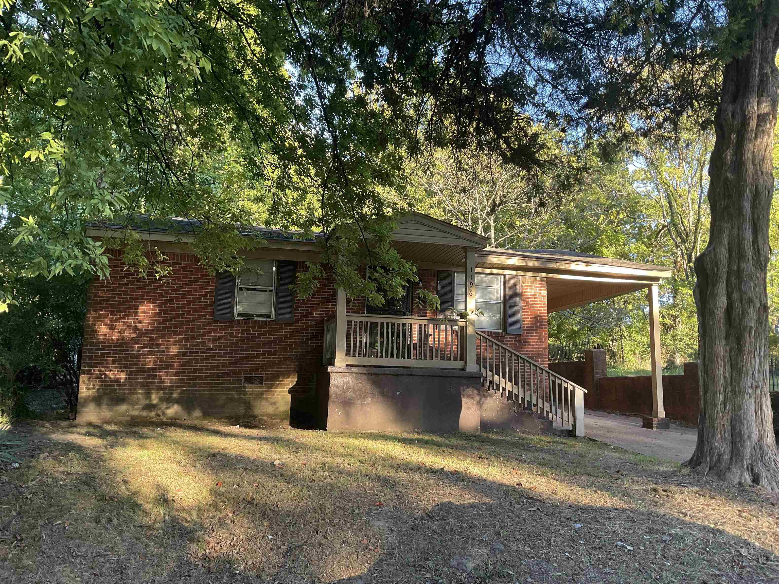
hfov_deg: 61.7
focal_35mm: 29
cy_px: 292
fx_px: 653
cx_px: 390
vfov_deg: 48.2
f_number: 1.8
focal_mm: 3
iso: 50
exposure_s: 1/122
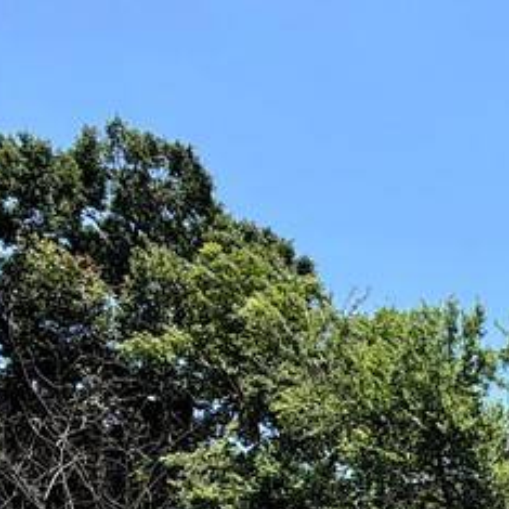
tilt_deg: -2.1
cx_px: 730
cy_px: 689
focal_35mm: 54
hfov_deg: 25.3
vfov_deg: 26.2
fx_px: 898
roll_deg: +1.5
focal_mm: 2.22
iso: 25
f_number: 2.2
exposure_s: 1/770
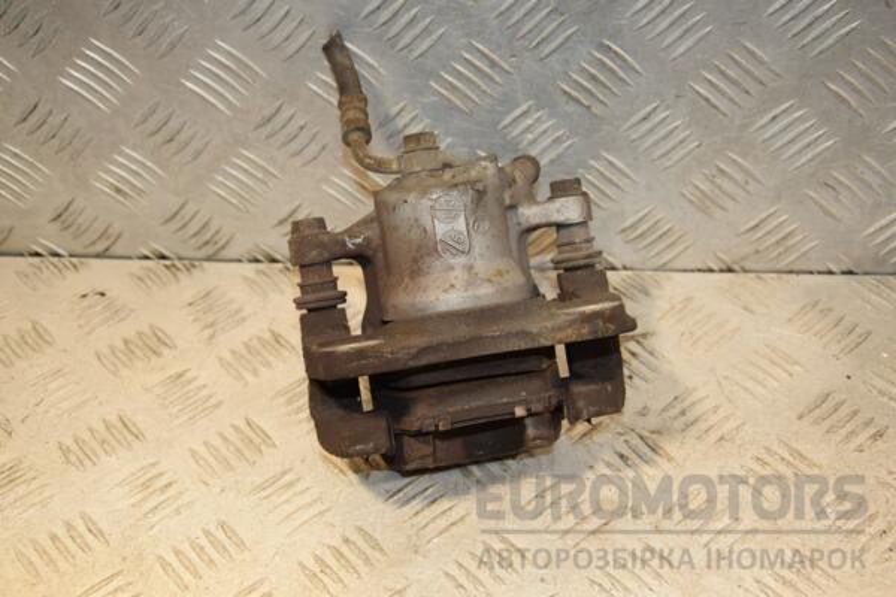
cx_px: 448
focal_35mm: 57
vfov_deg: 23.8
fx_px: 1419
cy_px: 298
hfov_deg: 35.1
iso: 800
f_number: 5.6
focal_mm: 38
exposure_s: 1/200
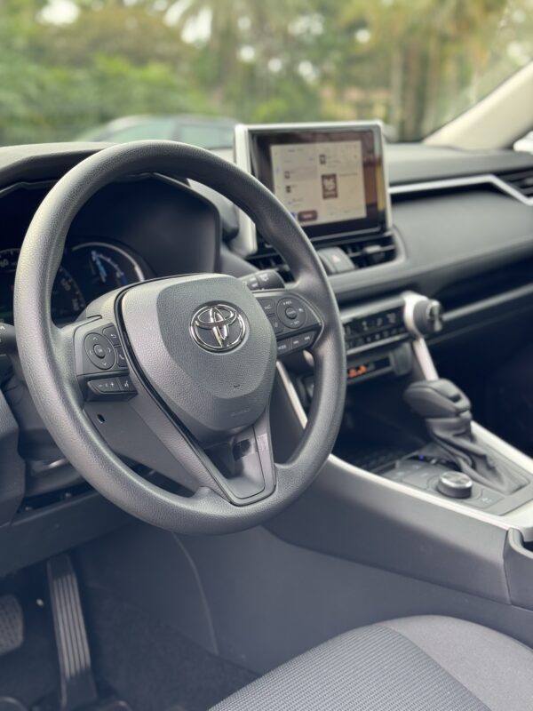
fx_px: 985
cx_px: 266
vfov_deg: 39.7
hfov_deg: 30.3
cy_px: 356
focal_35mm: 48
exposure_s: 1/171
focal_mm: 6.86
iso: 64
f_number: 1.78
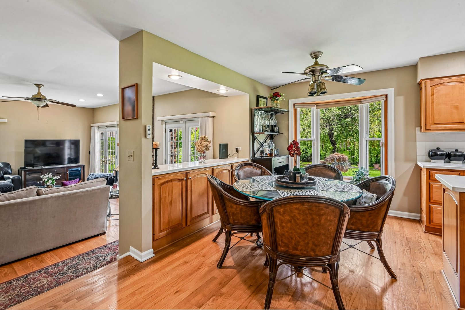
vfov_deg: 73.7
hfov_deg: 96.7
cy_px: 155
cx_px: 232
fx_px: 207
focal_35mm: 16
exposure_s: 1/15
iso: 400
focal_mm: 16
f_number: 13
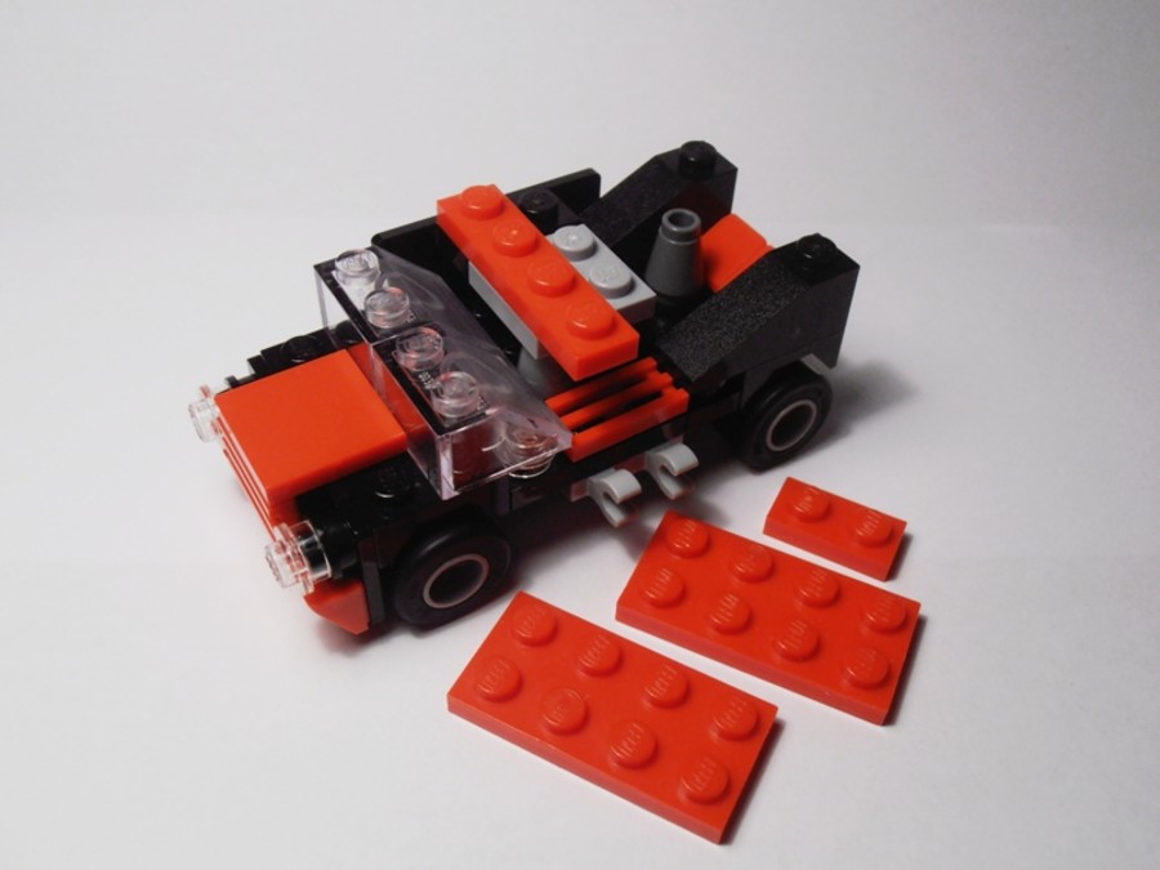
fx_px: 1240
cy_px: 435
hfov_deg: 50.1
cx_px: 580
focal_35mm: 37
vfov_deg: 38.7
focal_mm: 6.61
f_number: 3.9
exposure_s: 1/125
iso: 80
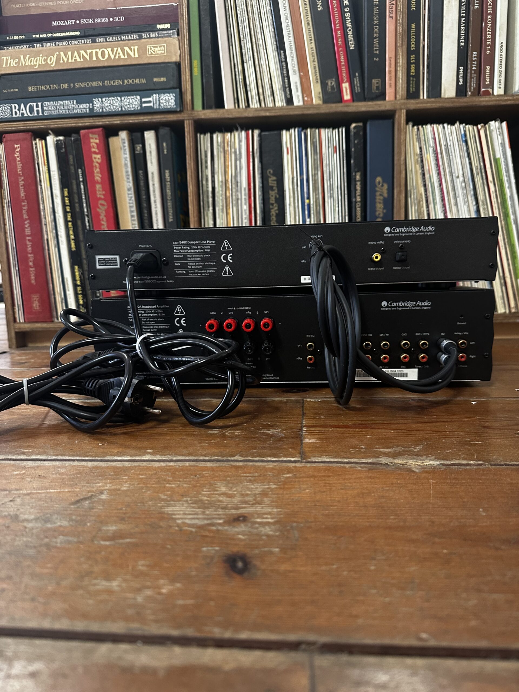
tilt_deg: -8.5
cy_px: 346
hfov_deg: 56.8
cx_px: 260
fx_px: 480
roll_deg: +0.5
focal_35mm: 24
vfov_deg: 71.6
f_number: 1.78
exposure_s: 1/50
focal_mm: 6.86
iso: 400
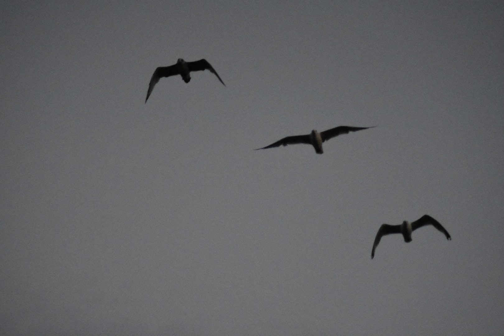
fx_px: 3990
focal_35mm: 285
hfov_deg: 7.2
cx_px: 252
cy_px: 168
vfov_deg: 4.8
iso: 7200
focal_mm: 190
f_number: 4.8
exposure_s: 1/1000
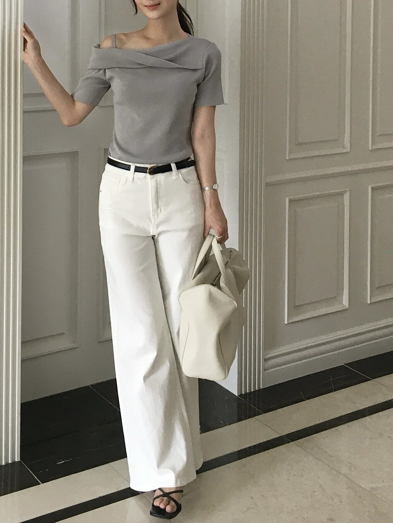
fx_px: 651
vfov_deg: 42.6
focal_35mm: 43
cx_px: 144
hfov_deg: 33.4
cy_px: 138
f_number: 2.2
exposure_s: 1/30
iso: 25
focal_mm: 4.15
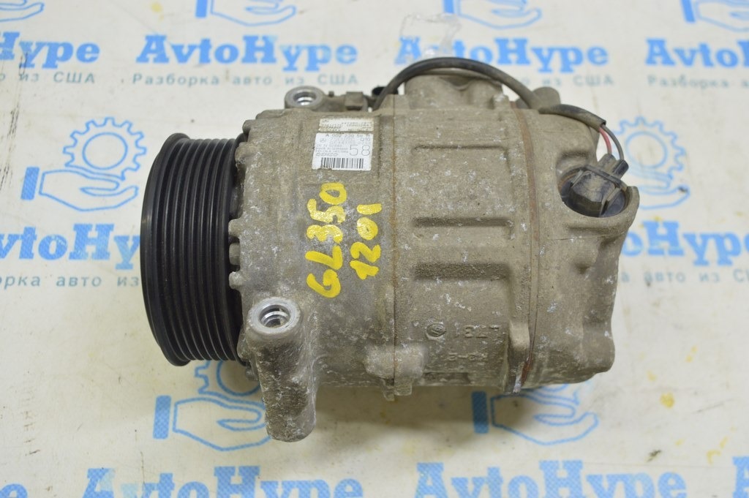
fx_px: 811
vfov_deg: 34.2
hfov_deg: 49.6
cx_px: 374
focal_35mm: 39
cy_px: 249
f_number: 5.6
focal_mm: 26
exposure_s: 1/20
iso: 400
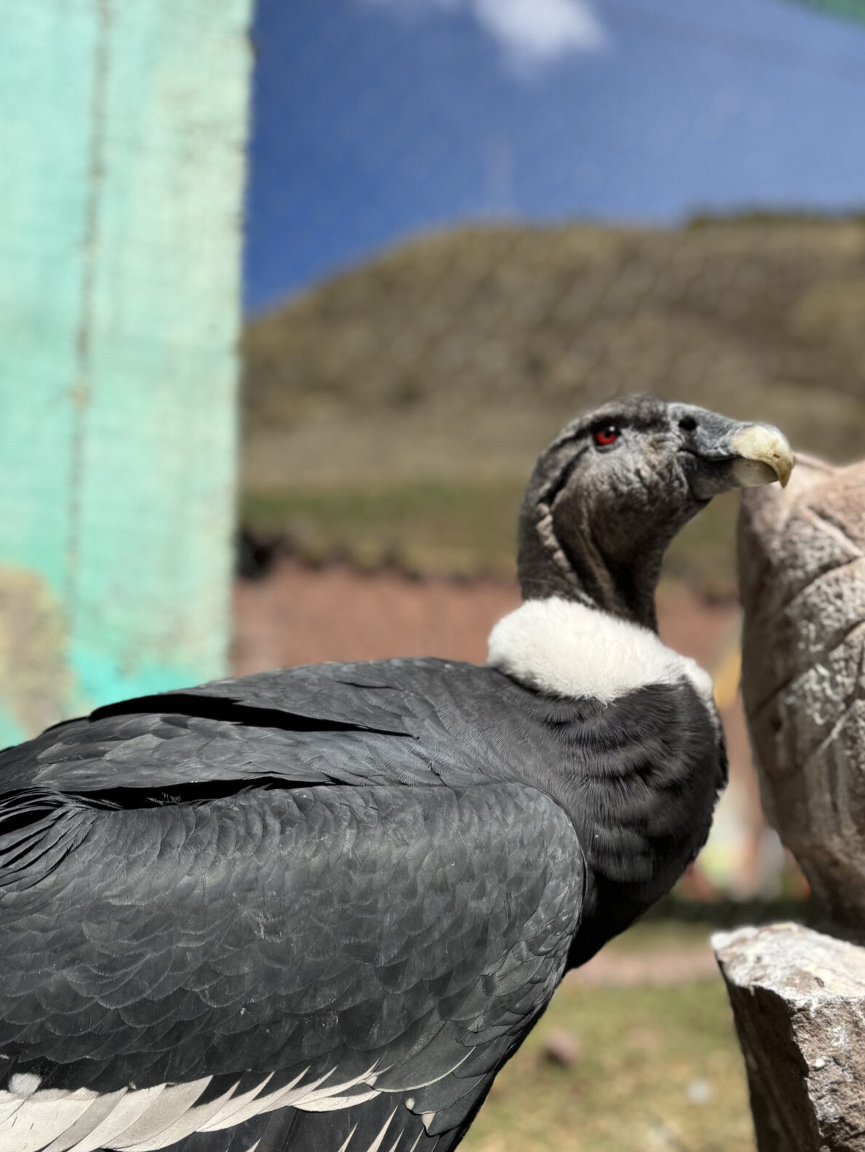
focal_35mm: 39
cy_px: 775
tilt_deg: +7.0
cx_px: 525
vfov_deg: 47.0
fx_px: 1299
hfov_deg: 36.7
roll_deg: +0.3
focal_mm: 6.76
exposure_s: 1/2833
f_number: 1.78
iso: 80
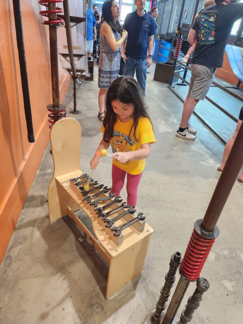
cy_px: 162
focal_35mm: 24
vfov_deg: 71.6
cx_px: 122
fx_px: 225
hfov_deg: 56.8
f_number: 1.8
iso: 800
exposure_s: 1/120
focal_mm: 5
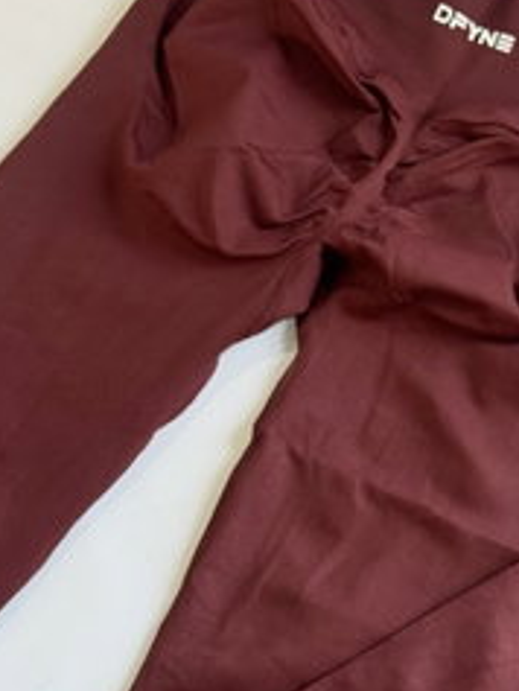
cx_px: 472
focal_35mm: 108
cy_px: 500
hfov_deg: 13.6
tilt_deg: -69.7
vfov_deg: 18.1
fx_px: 2157
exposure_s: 1/100
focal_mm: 6.76
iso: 80
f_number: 1.78
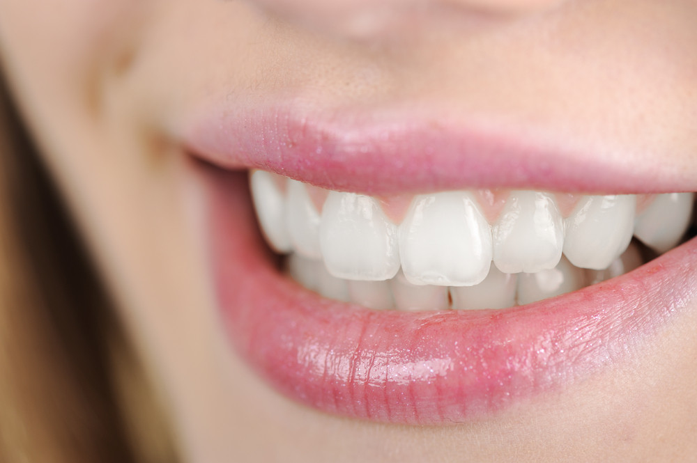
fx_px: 2031
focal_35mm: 105
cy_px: 232
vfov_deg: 13.0
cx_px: 348
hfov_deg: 19.5
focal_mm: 105
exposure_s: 1/160
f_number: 7.1
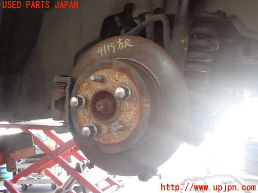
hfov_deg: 60.0
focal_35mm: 30
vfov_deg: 46.8
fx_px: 224
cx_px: 129
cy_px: 96
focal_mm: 5.4
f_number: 2.3
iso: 200
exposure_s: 1/60
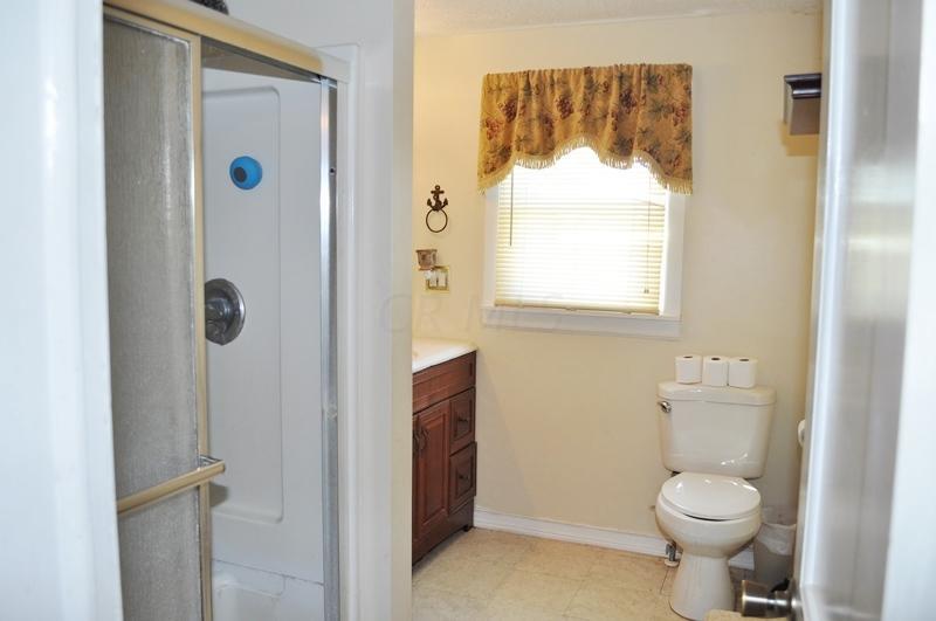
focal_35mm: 30
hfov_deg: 62.0
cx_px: 468
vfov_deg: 43.5
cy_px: 310
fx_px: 779
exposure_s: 1/60
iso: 360
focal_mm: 20
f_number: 4
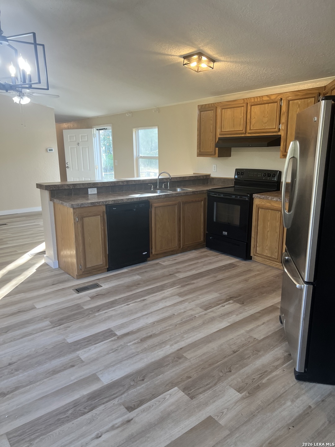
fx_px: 335
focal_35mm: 26
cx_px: 168
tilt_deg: -12.7
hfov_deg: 53.1
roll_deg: +1.1
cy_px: 224
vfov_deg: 67.3
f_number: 1.5
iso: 100
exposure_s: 1/120
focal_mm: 5.7
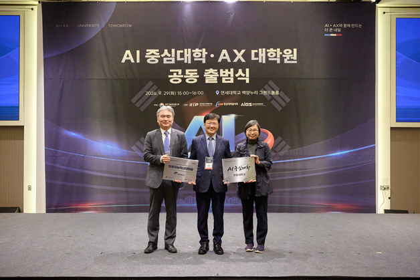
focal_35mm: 34
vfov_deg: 39.4
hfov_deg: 56.5
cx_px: 210
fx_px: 391
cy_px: 140
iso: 5000
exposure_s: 1/125
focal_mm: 33.5
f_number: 5
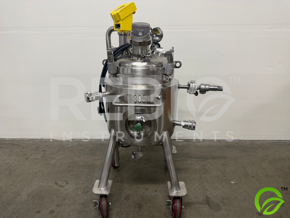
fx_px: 201
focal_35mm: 24
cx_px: 145
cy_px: 109
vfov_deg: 56.8
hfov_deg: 71.6
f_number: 1.78
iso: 160
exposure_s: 1/60
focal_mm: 6.76
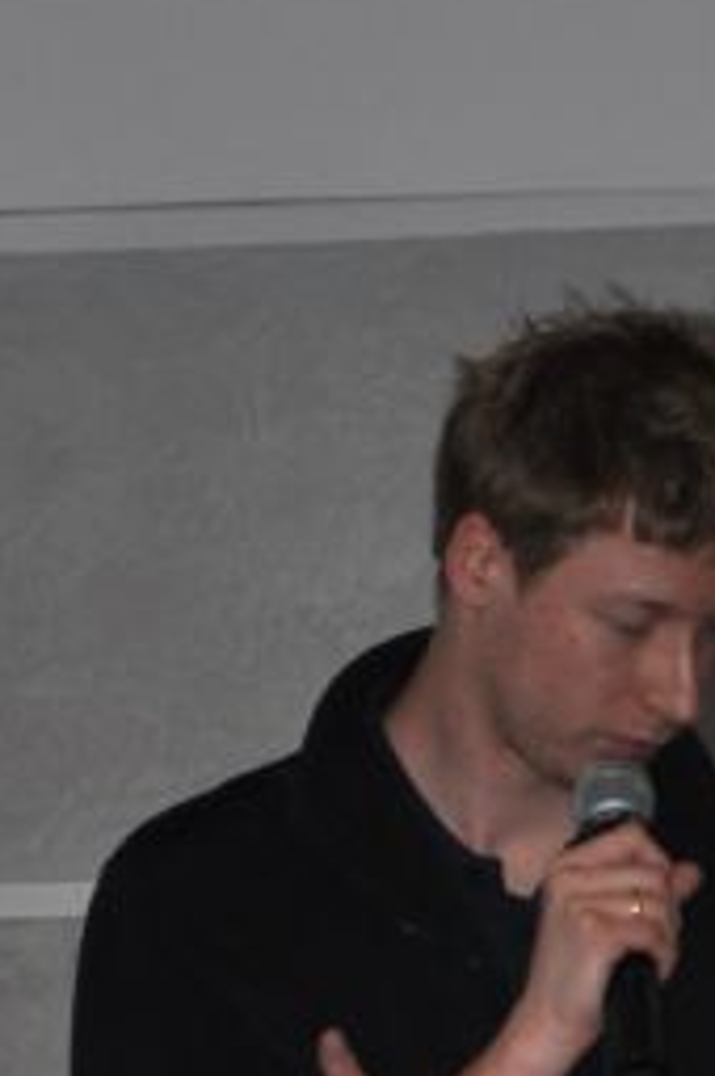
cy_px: 1332
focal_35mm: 615
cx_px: 479
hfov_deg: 2.2
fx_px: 18369
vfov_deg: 3.4
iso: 800
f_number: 5.6
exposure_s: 1/60
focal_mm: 105
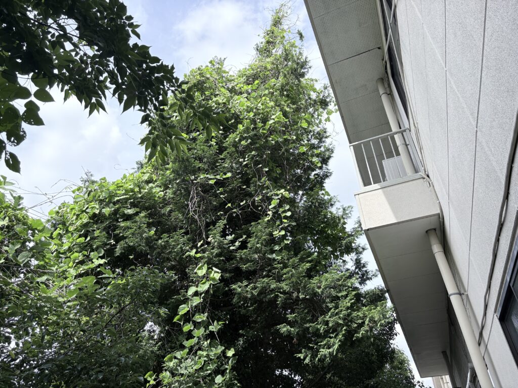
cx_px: 259
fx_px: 389
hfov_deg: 67.3
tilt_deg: +35.7
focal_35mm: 26
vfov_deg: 53.1
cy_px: 194
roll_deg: +3.5
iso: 64
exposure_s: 1/2075
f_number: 1.6
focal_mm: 5.96
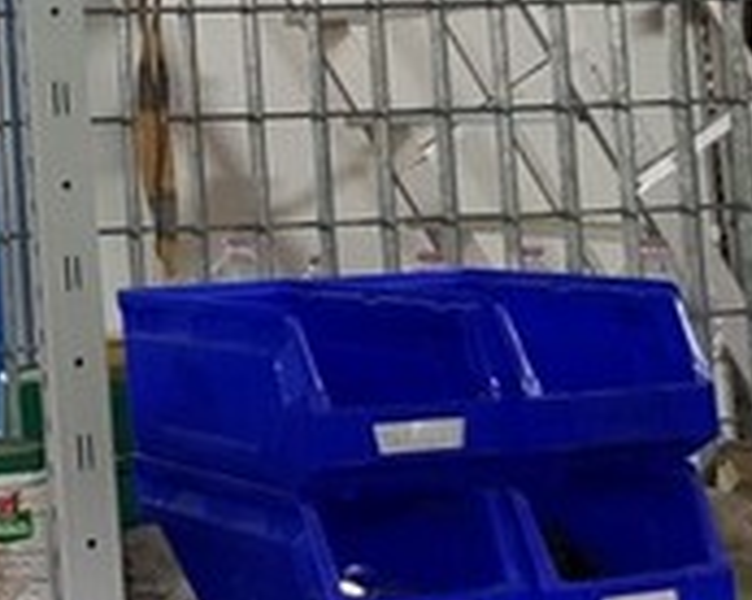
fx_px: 1956
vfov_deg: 16.9
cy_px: -52
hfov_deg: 19.2
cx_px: -352
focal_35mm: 88
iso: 200
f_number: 1.7
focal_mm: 4.2
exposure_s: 1/50
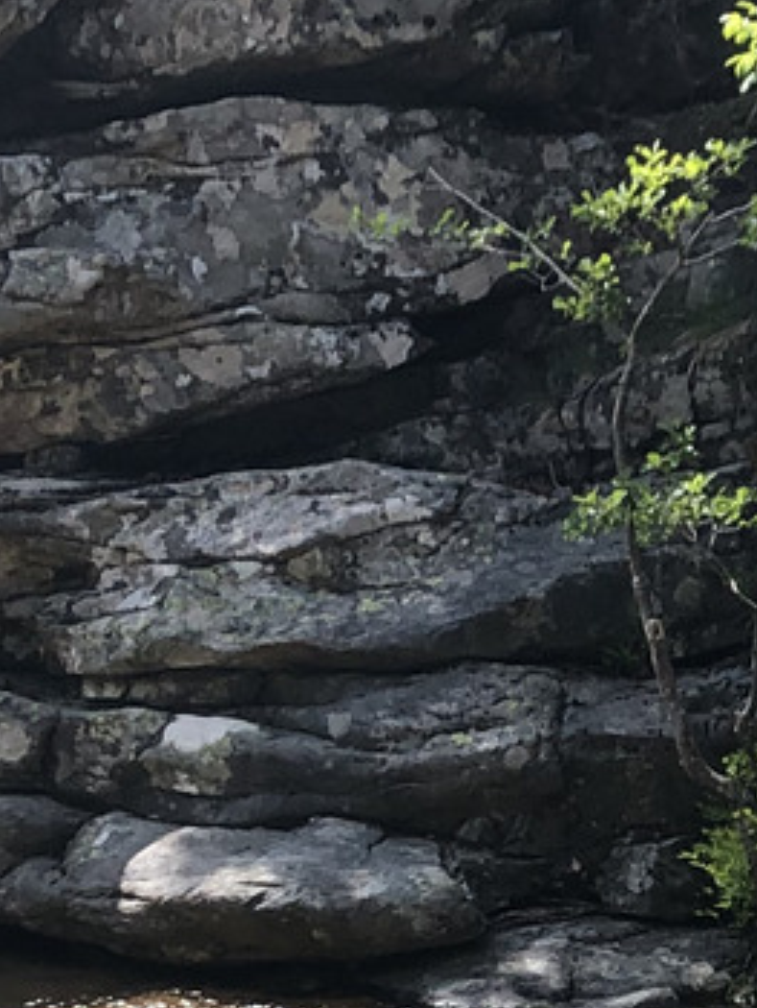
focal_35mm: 128
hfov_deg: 11.2
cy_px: 979
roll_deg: -0.2
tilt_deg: -8.1
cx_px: 1079
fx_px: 3728
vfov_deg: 15.2
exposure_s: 1/516
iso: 20
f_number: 1.8
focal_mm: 4
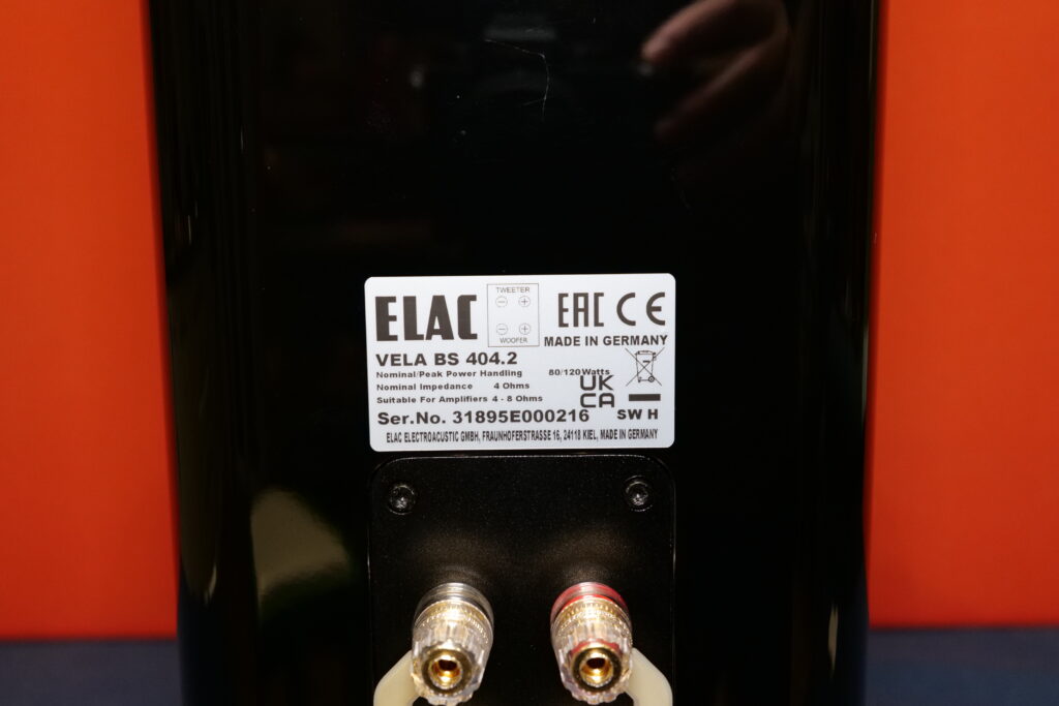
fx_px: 1177
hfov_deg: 48.5
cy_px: 353
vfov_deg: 33.4
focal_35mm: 40
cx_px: 530
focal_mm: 40
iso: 3200
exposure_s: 1/60
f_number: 6.3
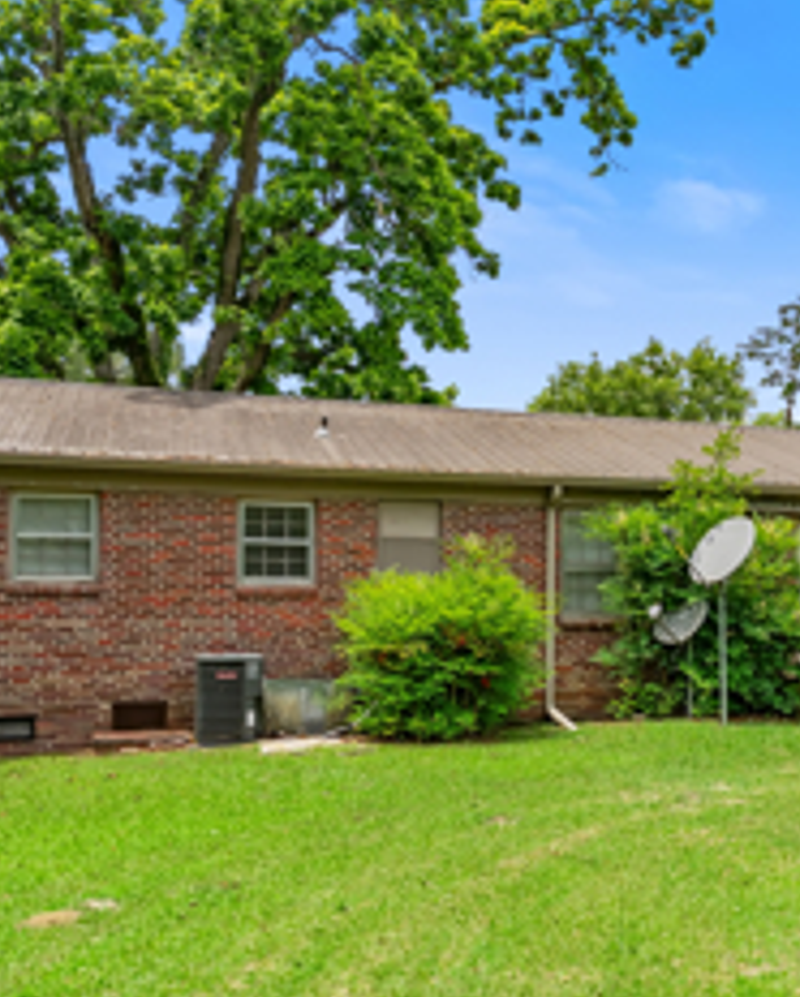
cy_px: 576
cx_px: 617
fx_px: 1182
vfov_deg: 45.6
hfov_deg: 36.4
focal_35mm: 40
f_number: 5.6
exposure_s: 1/30
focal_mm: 22
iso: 80
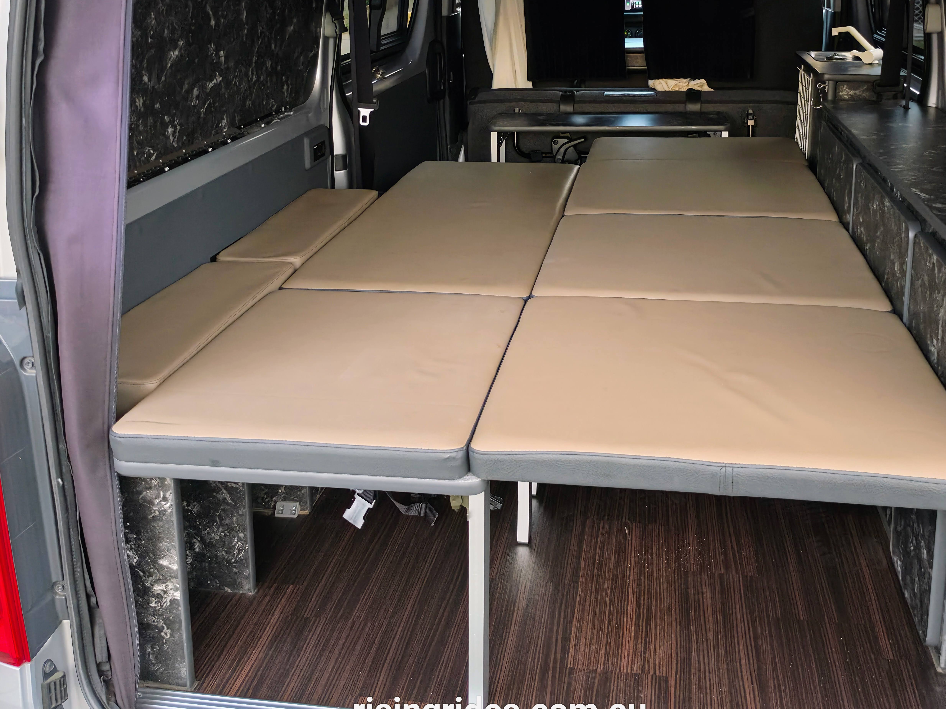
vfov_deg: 37.2
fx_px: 1038
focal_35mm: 38
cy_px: 219
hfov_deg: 49.0
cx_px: 500
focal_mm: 6.5
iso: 100
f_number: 1.4
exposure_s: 1/50
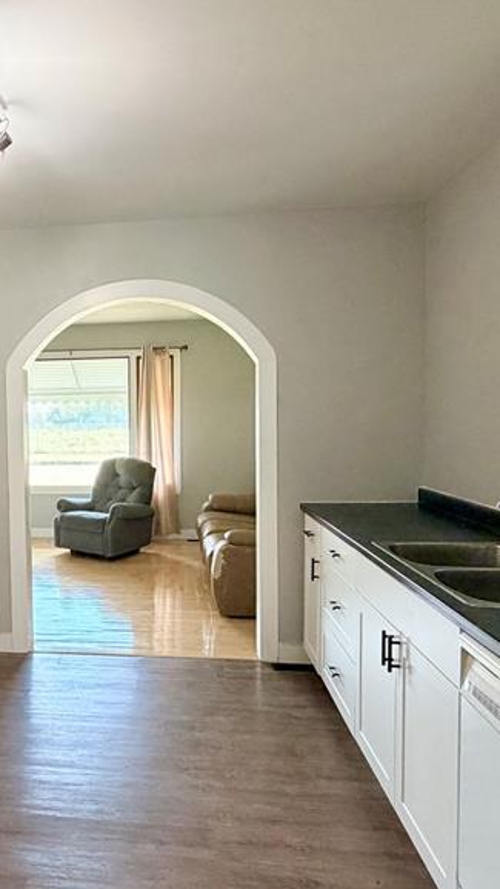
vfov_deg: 69.8
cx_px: 86
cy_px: 460
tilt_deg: -3.8
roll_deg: +1.4
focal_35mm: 27
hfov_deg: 40.7
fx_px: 637
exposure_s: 1/96
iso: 320
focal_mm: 2.22
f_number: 2.2
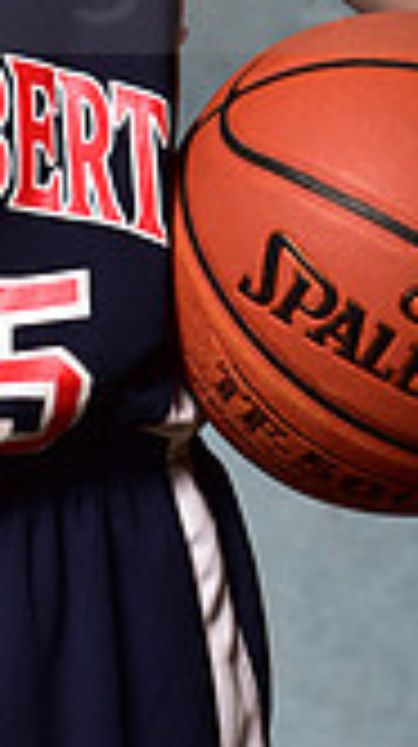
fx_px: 5060
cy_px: -90
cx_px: -25
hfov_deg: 4.7
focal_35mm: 256
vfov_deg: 8.4
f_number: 5
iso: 100
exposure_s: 1/200
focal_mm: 70
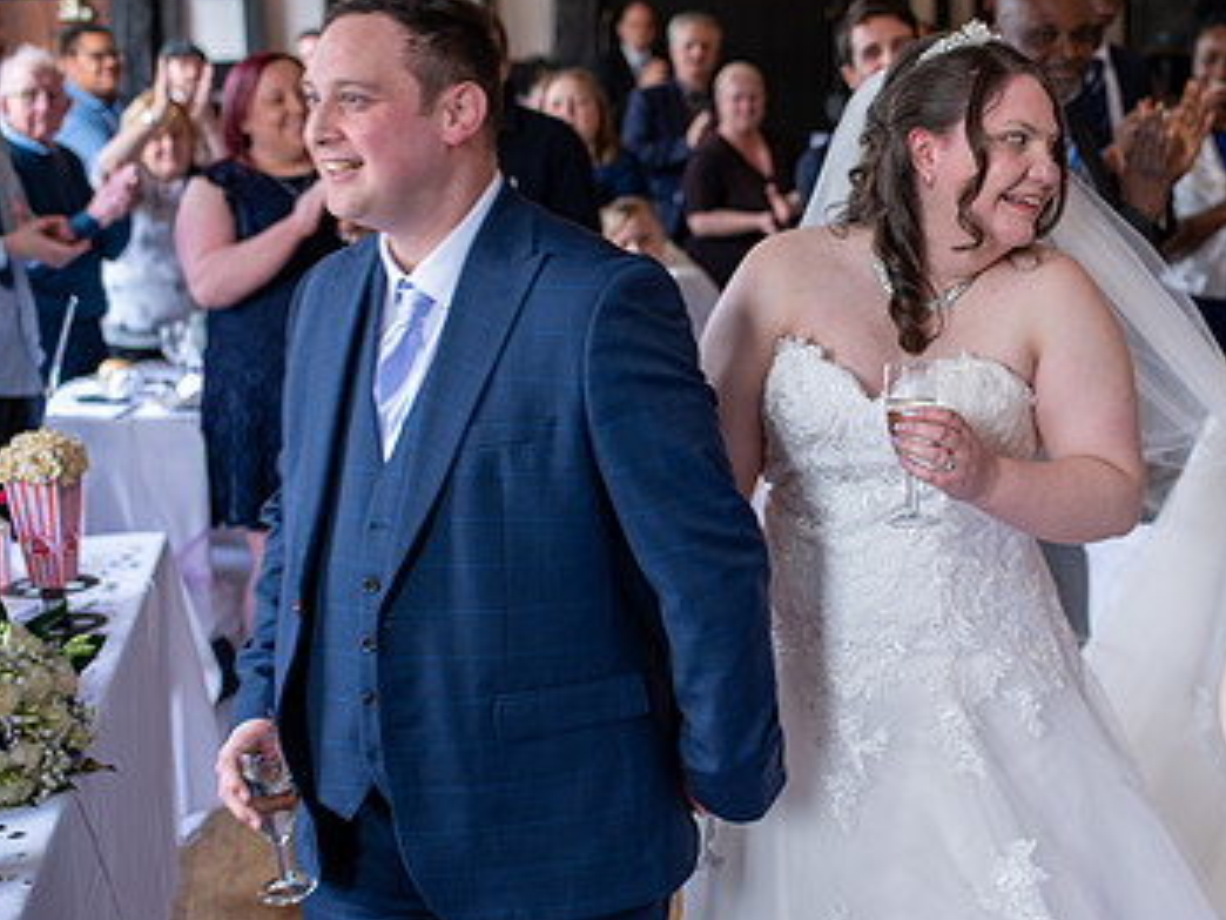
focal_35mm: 56
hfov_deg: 33.7
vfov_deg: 26.1
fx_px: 1983
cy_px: 405
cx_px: 909
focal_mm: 35
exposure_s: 1/100
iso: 320
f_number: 2.5
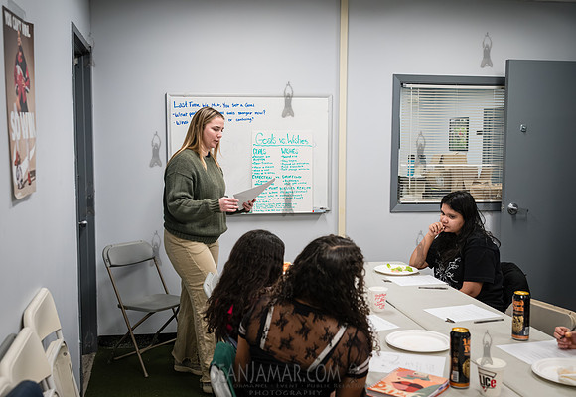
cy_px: 198
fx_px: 623
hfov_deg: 49.6
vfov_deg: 35.4
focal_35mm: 39
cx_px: 265
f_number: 4
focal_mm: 35
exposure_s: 1/400
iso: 4000
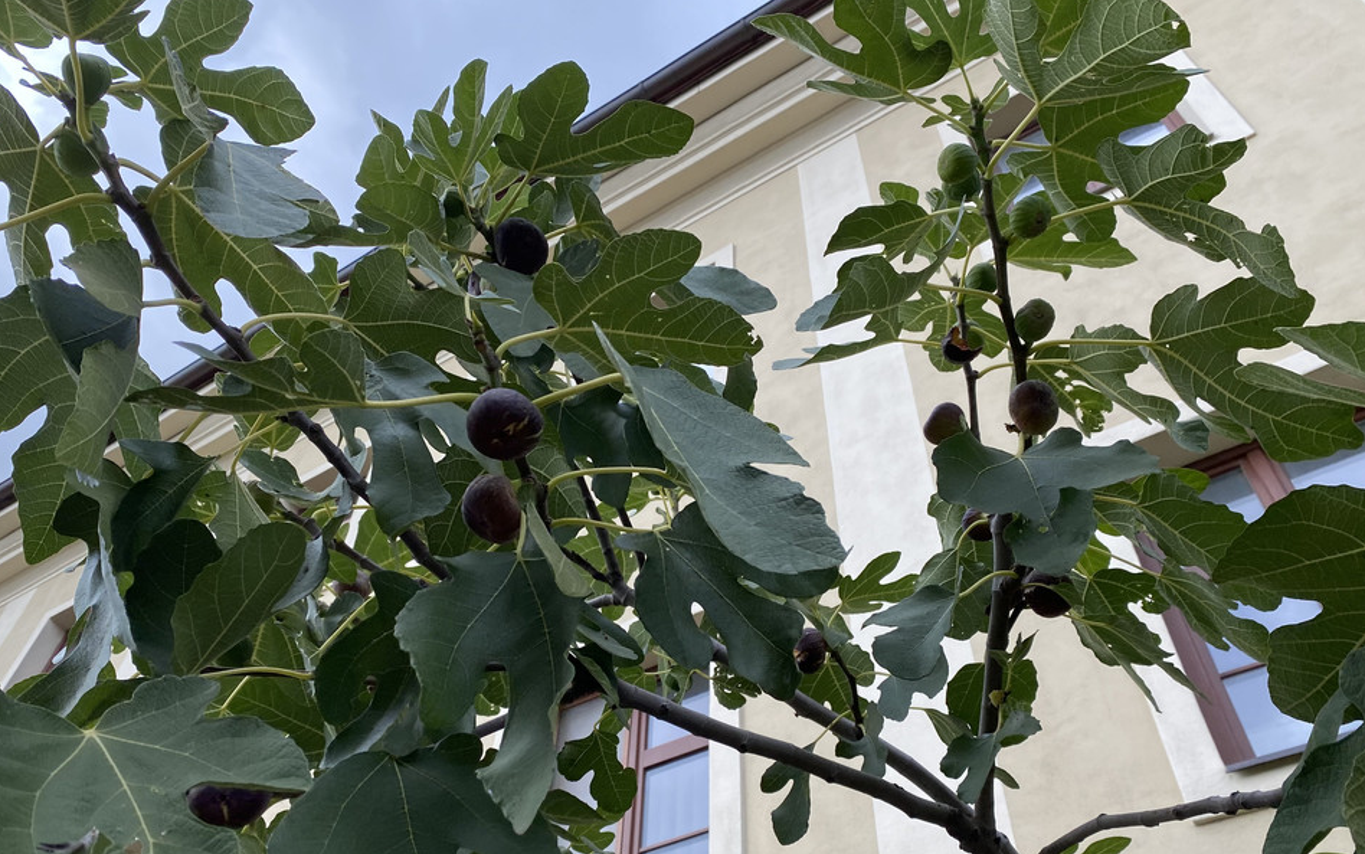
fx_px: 1153
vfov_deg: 40.2
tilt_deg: +49.6
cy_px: 559
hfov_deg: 61.1
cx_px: 610
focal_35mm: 31
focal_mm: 4.25
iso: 32
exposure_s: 1/549
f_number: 1.8
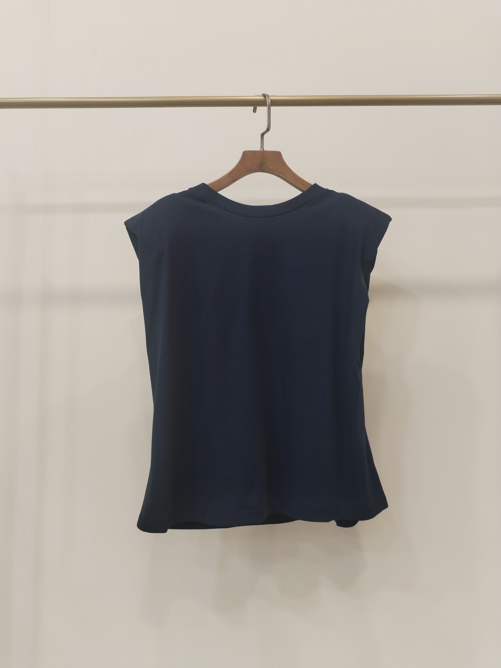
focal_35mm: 29
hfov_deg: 48.2
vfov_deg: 61.7
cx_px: 250
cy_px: 334
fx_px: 560
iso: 314
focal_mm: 4.75
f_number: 1.8
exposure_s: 1/50
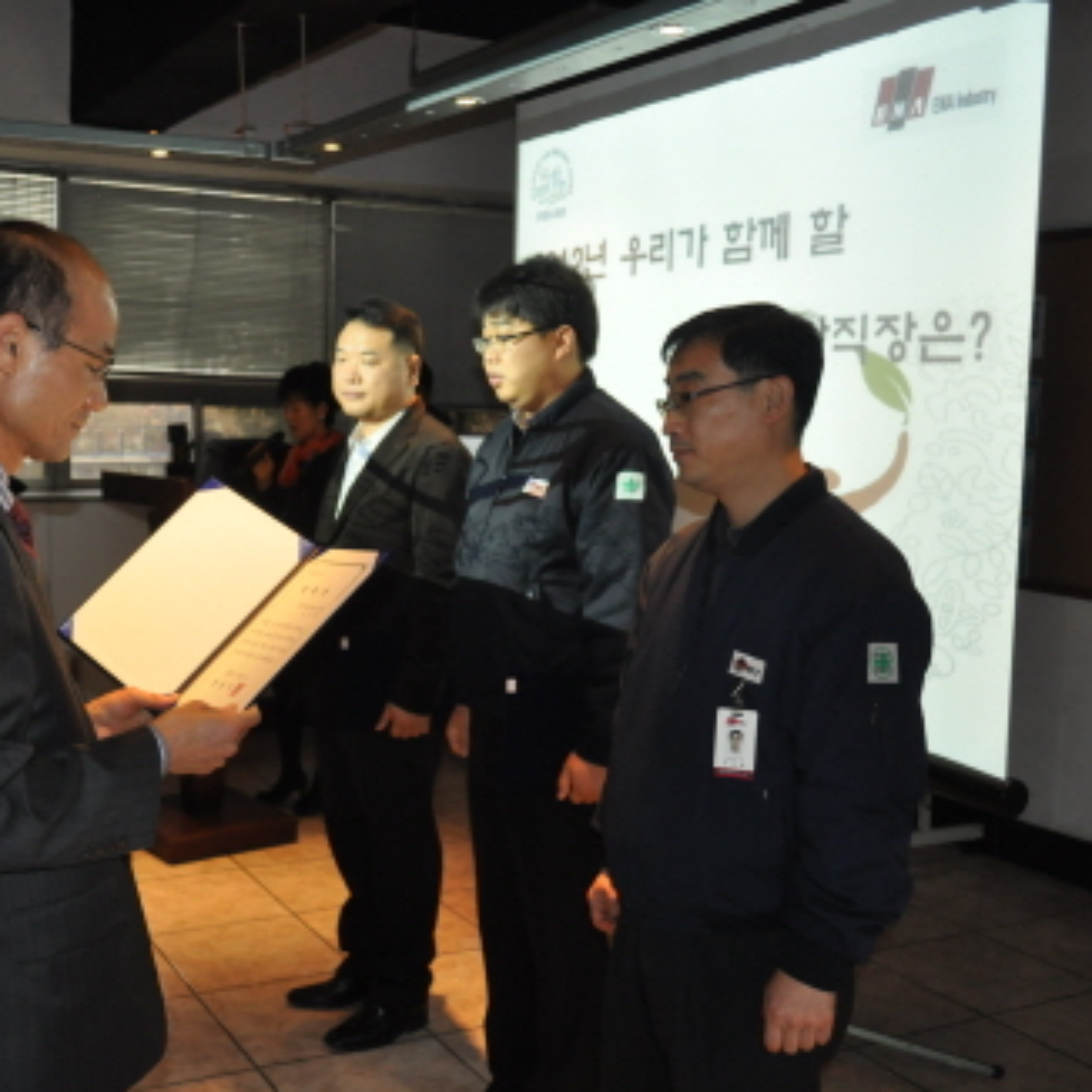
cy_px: 543
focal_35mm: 39
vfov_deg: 42.8
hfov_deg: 42.4
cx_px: 385
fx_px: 1392
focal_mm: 20
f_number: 3.8
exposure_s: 1/60
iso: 800
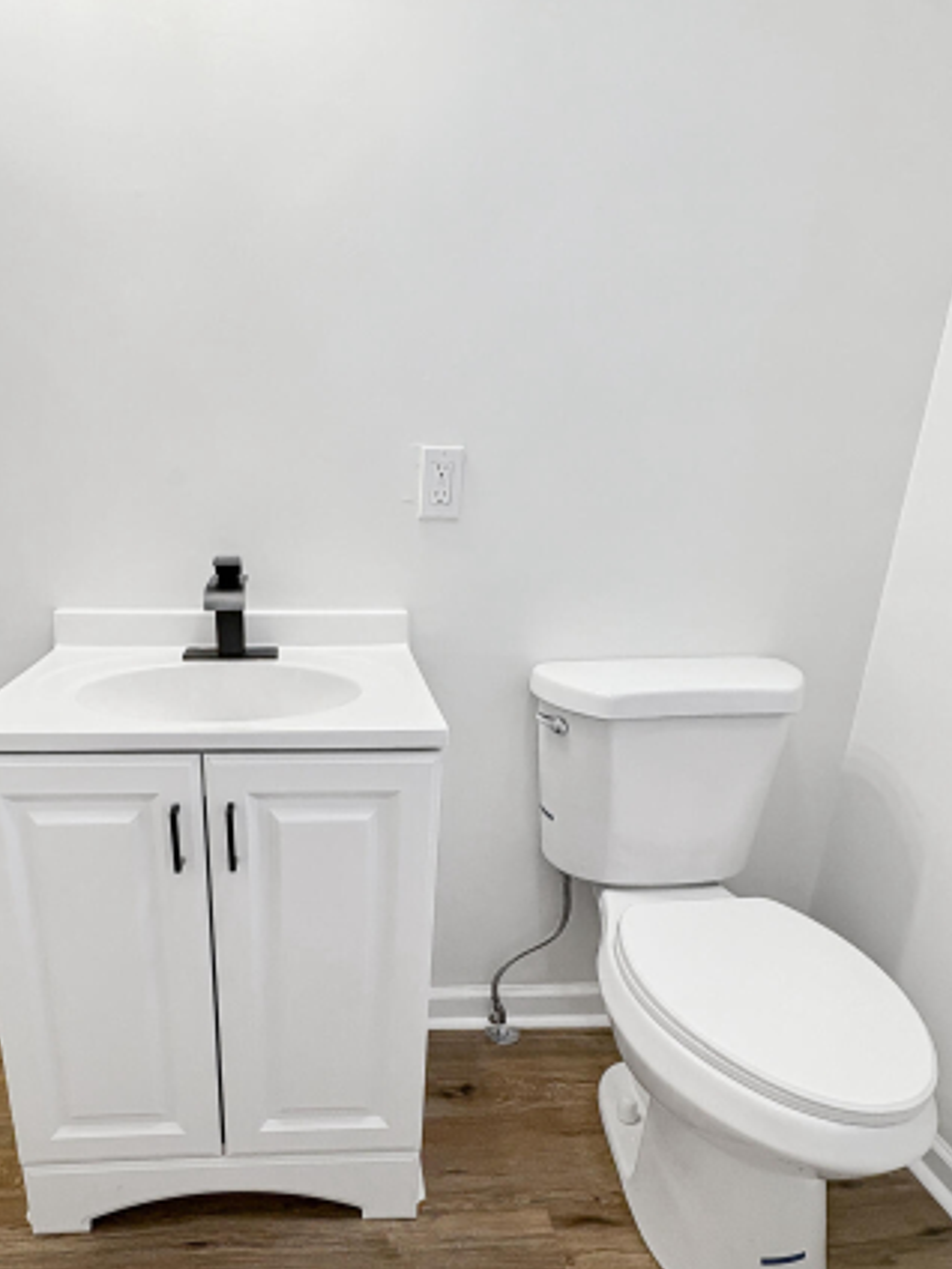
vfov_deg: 75.6
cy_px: 753
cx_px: 353
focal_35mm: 22
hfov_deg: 60.2
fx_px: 807
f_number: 2.2
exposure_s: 1/120
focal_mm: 2.2
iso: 50
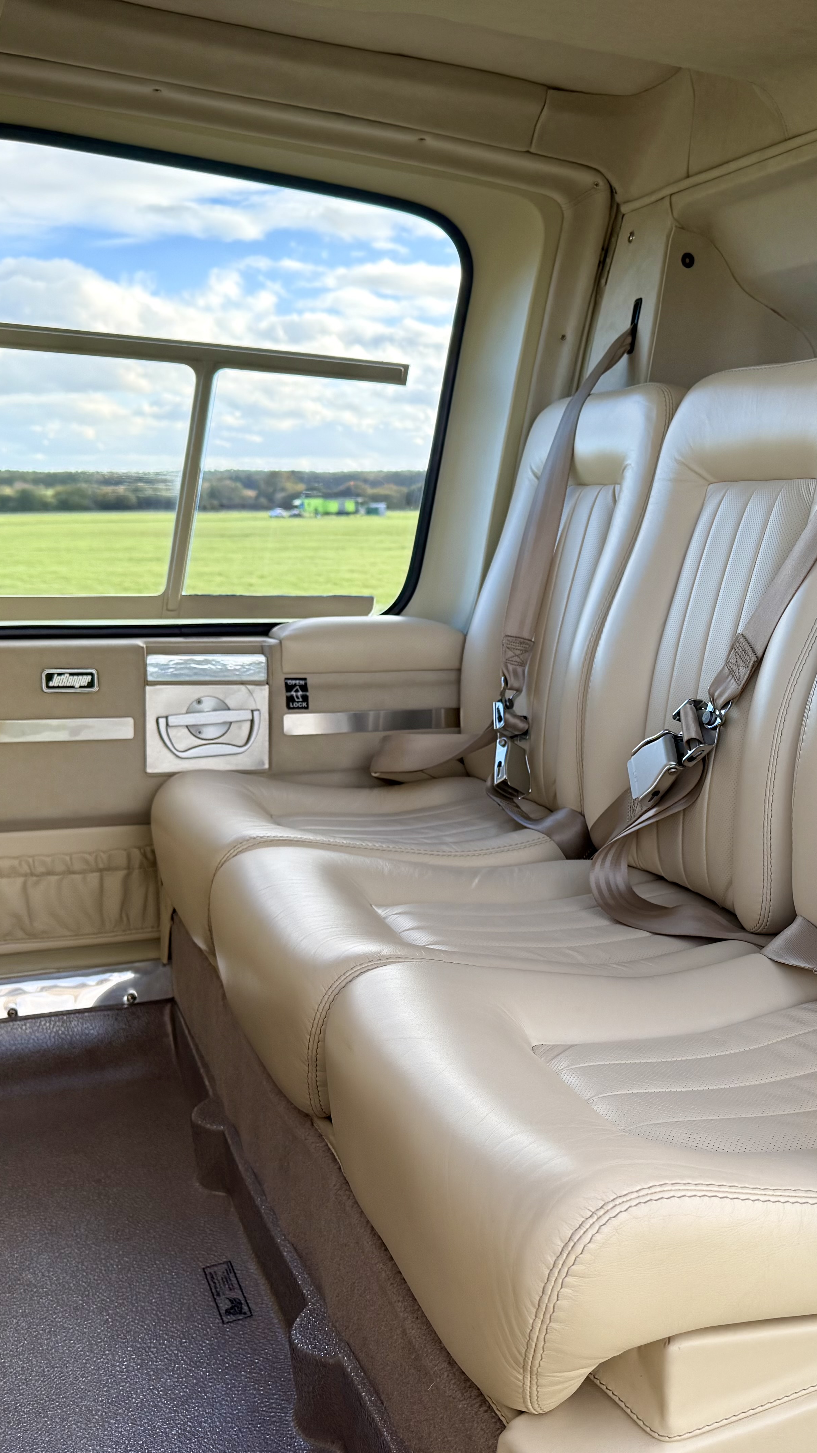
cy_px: 729
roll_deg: +0.4
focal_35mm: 35
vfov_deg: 56.6
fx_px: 1348
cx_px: 609
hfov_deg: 33.1
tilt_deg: -8.9
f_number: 1.78
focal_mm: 6.76
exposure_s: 1/772
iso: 100
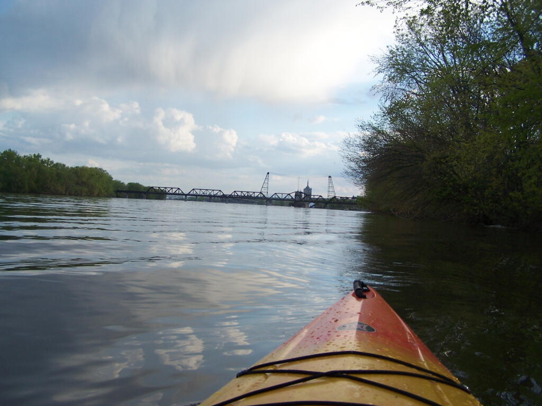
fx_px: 595
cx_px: 271
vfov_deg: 37.7
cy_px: 203
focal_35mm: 38
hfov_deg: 49.0
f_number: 2.8
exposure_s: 1/640
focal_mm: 6.3
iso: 80
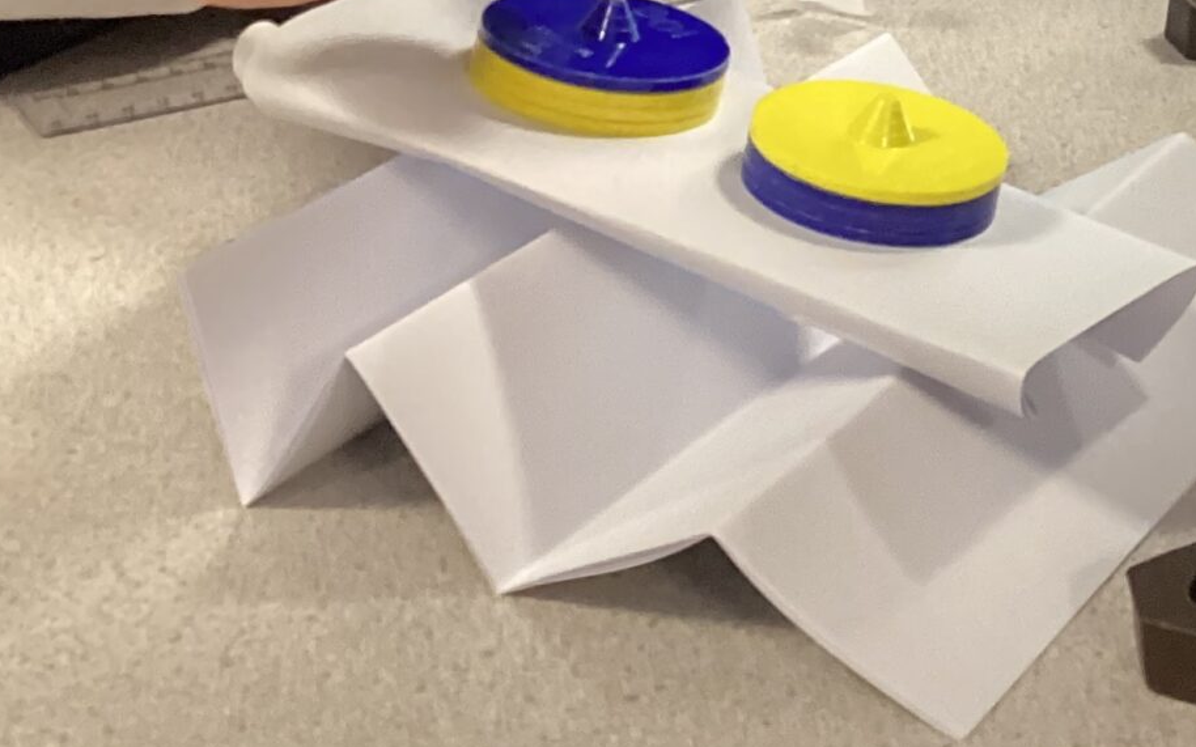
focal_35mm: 92
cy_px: -408
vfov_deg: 13.3
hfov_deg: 21.8
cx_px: 1182
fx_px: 2998
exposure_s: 1/60
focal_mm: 3.3
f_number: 2.4
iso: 320
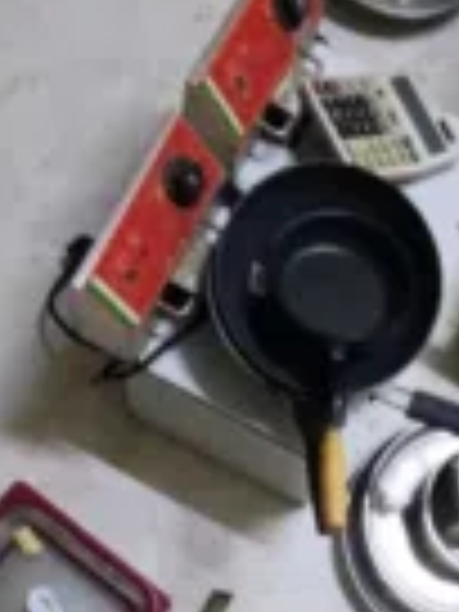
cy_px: 634
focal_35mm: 47
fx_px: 831
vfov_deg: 35.8
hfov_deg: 30.8
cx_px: 274
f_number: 2.2
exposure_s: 1/20
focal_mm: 1.65
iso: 1600
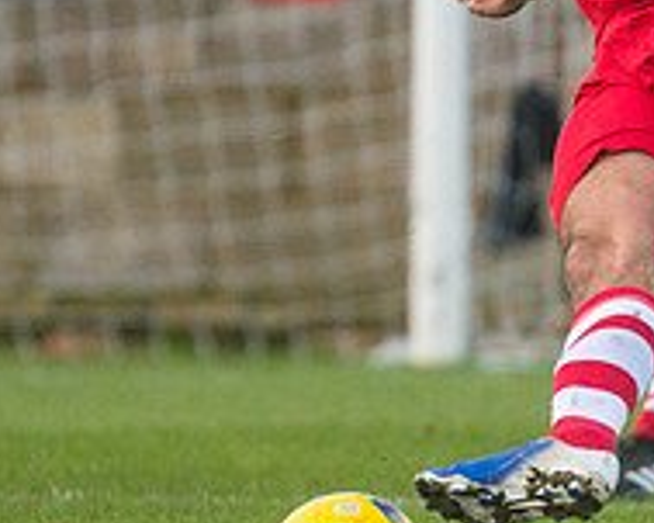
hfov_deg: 1.2
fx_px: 31689
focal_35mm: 1638
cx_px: 449
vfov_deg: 0.9
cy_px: 103
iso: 2000
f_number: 2.8
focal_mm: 300
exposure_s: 1/2000
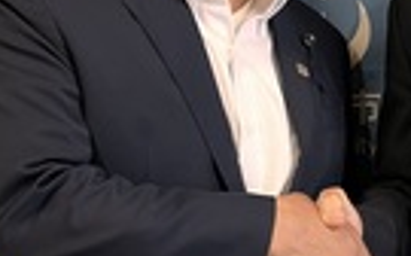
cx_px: 368
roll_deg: -0.2
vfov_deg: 14.3
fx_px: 1007
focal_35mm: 90
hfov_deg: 22.5
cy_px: 15
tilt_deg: -5.5
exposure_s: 1/60
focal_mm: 5.1
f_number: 1.6
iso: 125
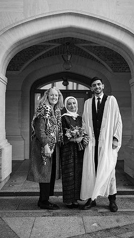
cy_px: 116
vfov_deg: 47.3
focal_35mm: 43
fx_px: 271
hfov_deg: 27.7
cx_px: 76
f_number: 3.2
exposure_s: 1/500
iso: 200
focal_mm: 40
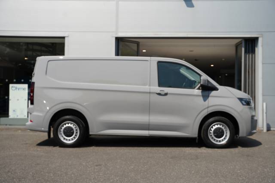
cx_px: 138
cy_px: 92
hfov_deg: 46.3
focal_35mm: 42
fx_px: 321
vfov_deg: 31.8
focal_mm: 42.1
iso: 100
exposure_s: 1/320
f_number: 4.5
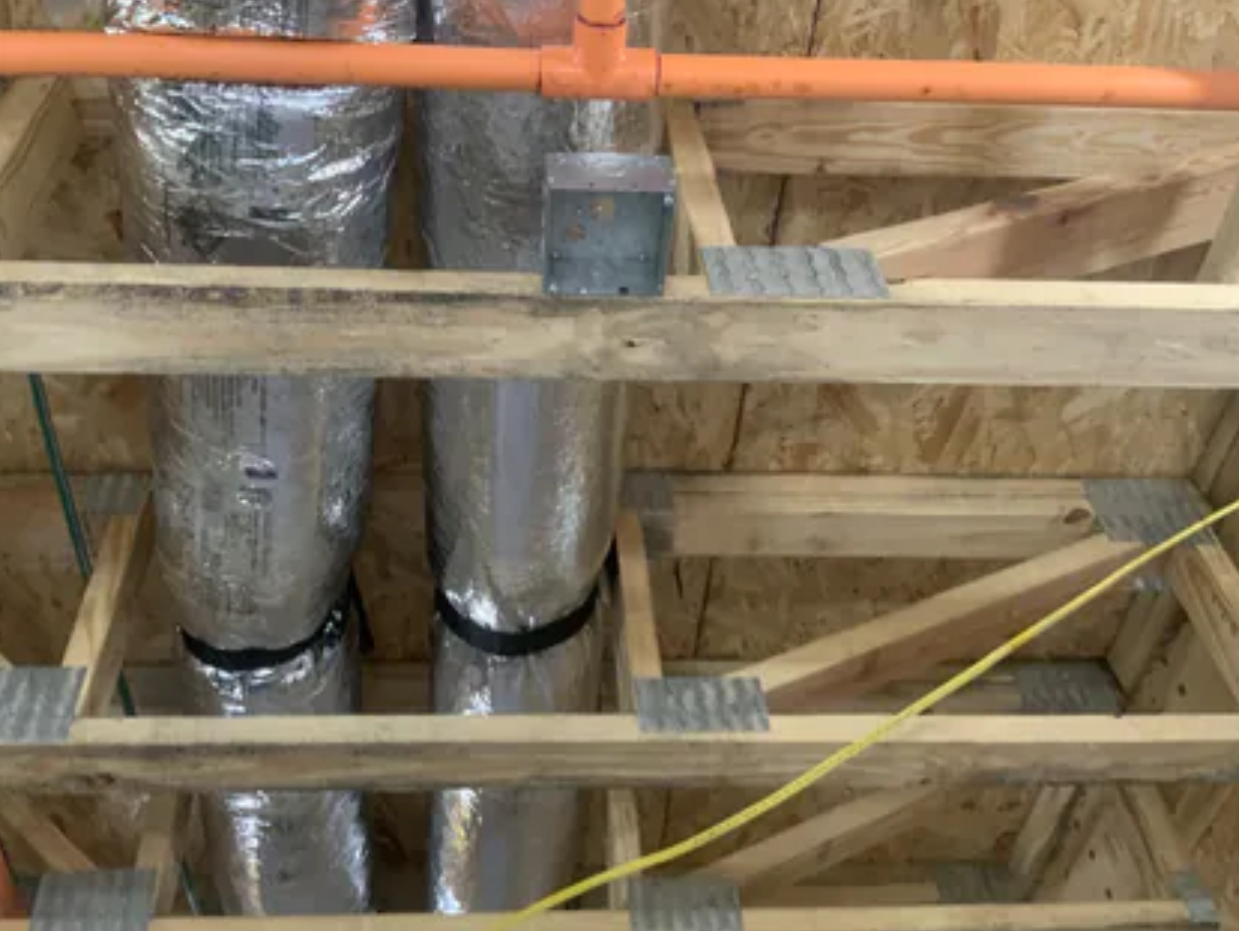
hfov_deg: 52.5
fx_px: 1253
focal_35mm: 35
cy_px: 394
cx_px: 572
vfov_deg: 40.6
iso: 200
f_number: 1.8
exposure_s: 1/60
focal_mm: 3
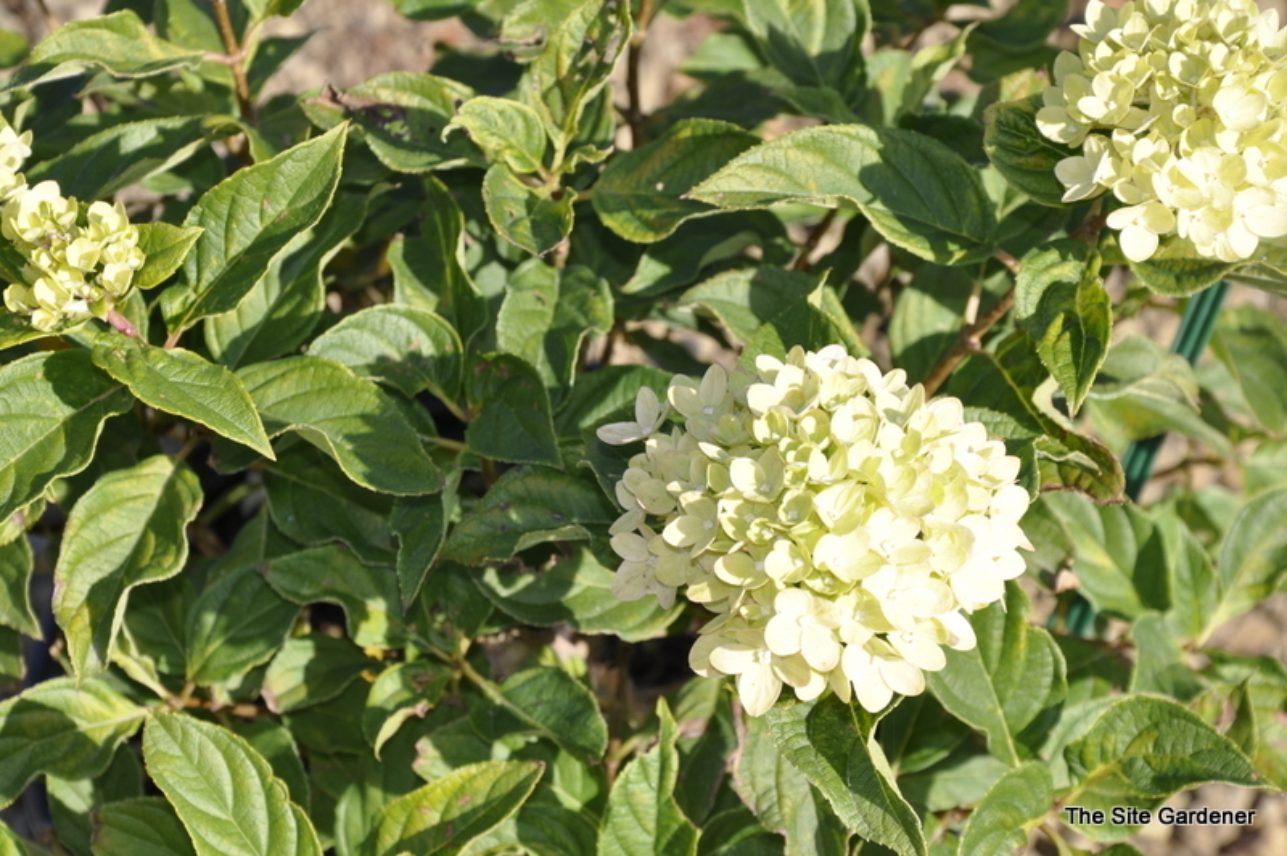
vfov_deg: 9.3
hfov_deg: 14.0
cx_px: 644
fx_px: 5251
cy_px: 428
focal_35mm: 147
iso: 200
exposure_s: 1/200
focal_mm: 98
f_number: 10
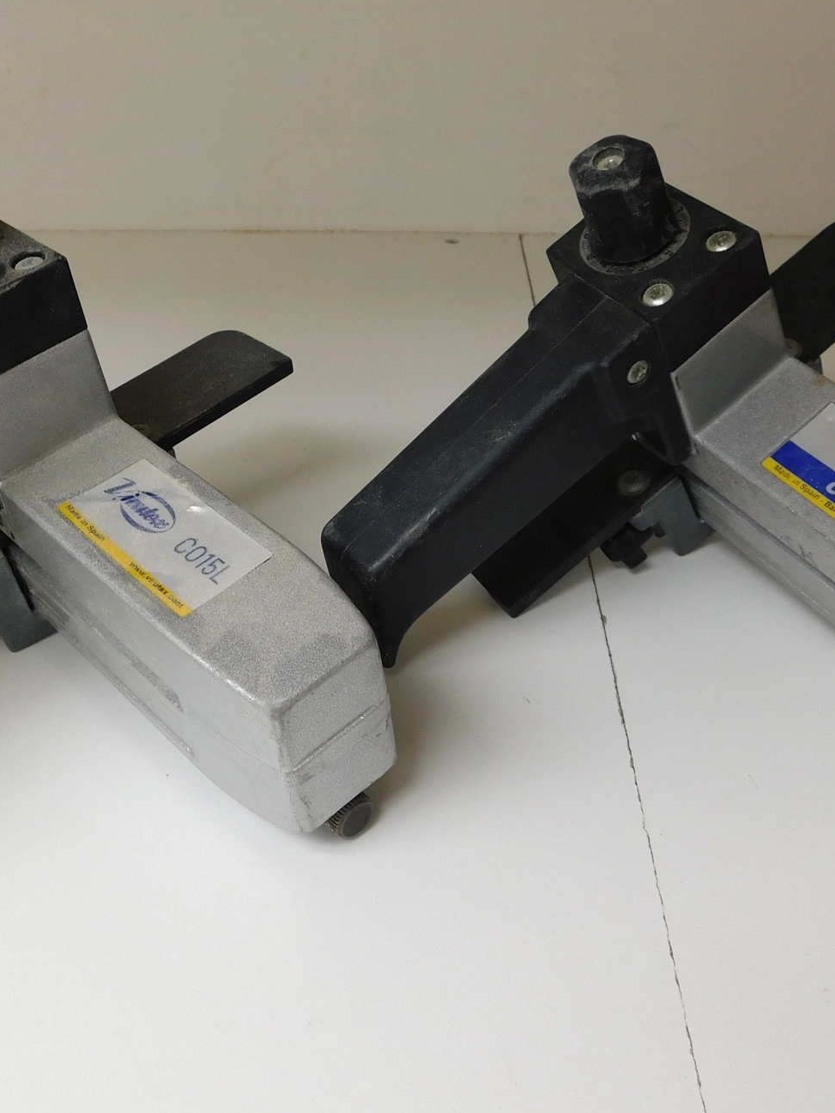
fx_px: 1190
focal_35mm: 37
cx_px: 358
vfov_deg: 50.1
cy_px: 531
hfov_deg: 38.6
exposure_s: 1/30
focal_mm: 4.1
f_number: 3
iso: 140
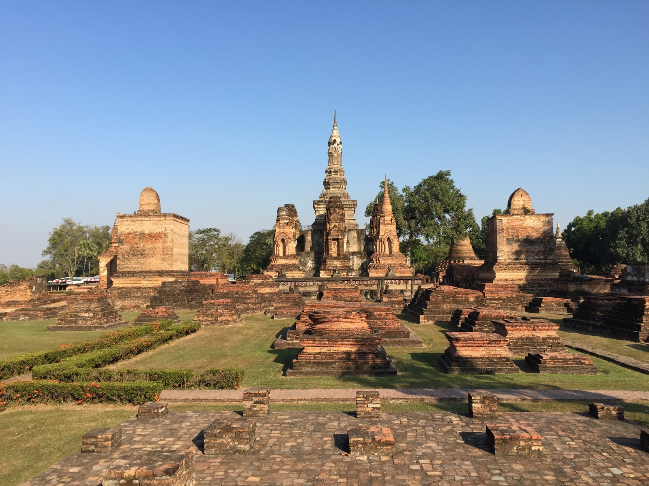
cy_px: 243
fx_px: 544
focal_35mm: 29
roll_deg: +0.0
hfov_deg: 61.7
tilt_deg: +3.3
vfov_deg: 48.2
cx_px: 324
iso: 32
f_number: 2.2
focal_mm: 4.15
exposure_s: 1/1319
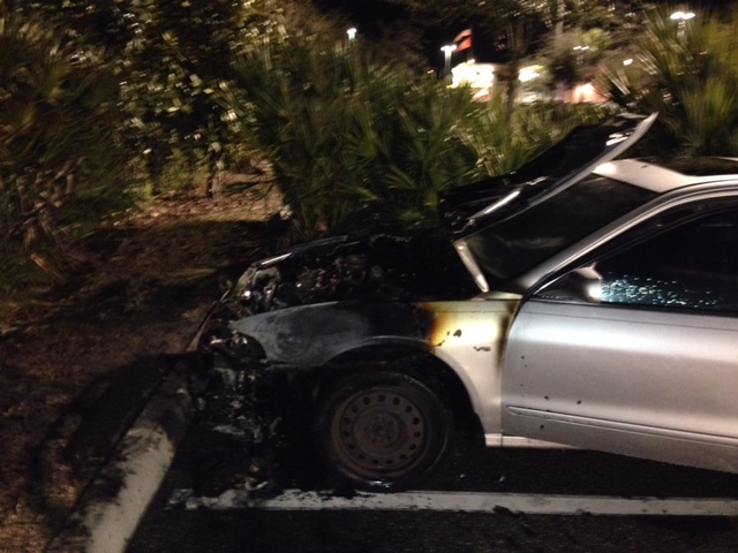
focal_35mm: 33
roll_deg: -0.5
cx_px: 369
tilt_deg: -14.5
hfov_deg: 55.4
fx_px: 704
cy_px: 276
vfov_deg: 42.9
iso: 500
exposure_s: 1/16
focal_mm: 4.12
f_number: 2.4
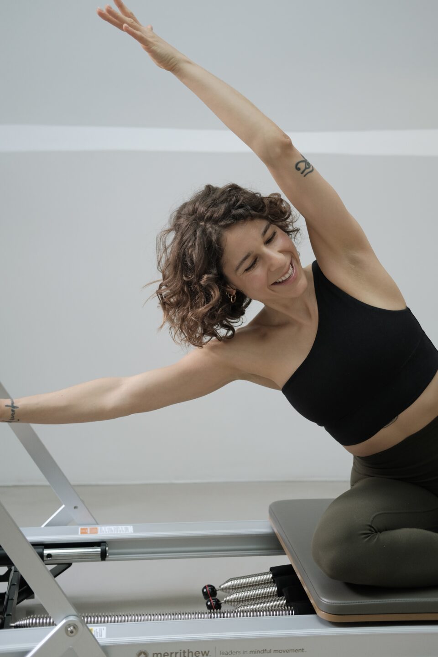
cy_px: 328
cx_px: 219
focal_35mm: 53
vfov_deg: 37.5
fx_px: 967
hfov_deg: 25.5
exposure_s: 1/125
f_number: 2
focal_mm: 35
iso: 640
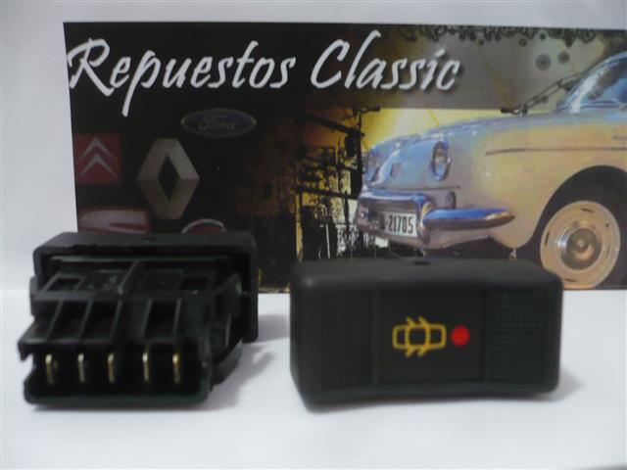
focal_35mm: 35
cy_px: 235
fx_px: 634
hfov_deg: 52.6
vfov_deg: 40.7
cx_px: 314
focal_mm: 5.8
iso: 200
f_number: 2.8
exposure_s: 1/6
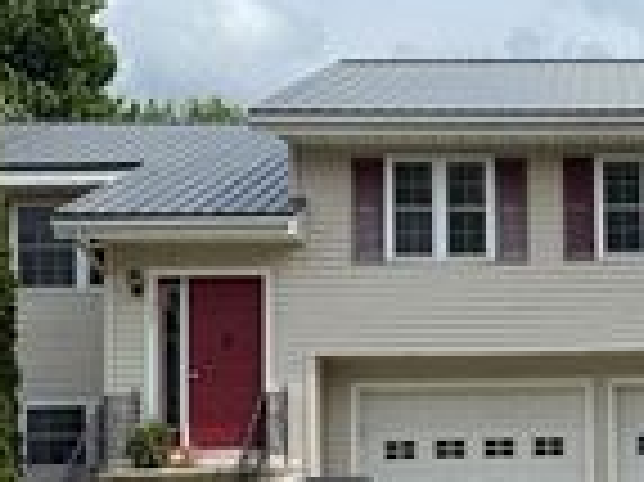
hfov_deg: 22.1
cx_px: 694
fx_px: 1561
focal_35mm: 84
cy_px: 331
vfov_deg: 17.5
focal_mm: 6.76
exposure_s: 1/6711
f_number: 1.78
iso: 80
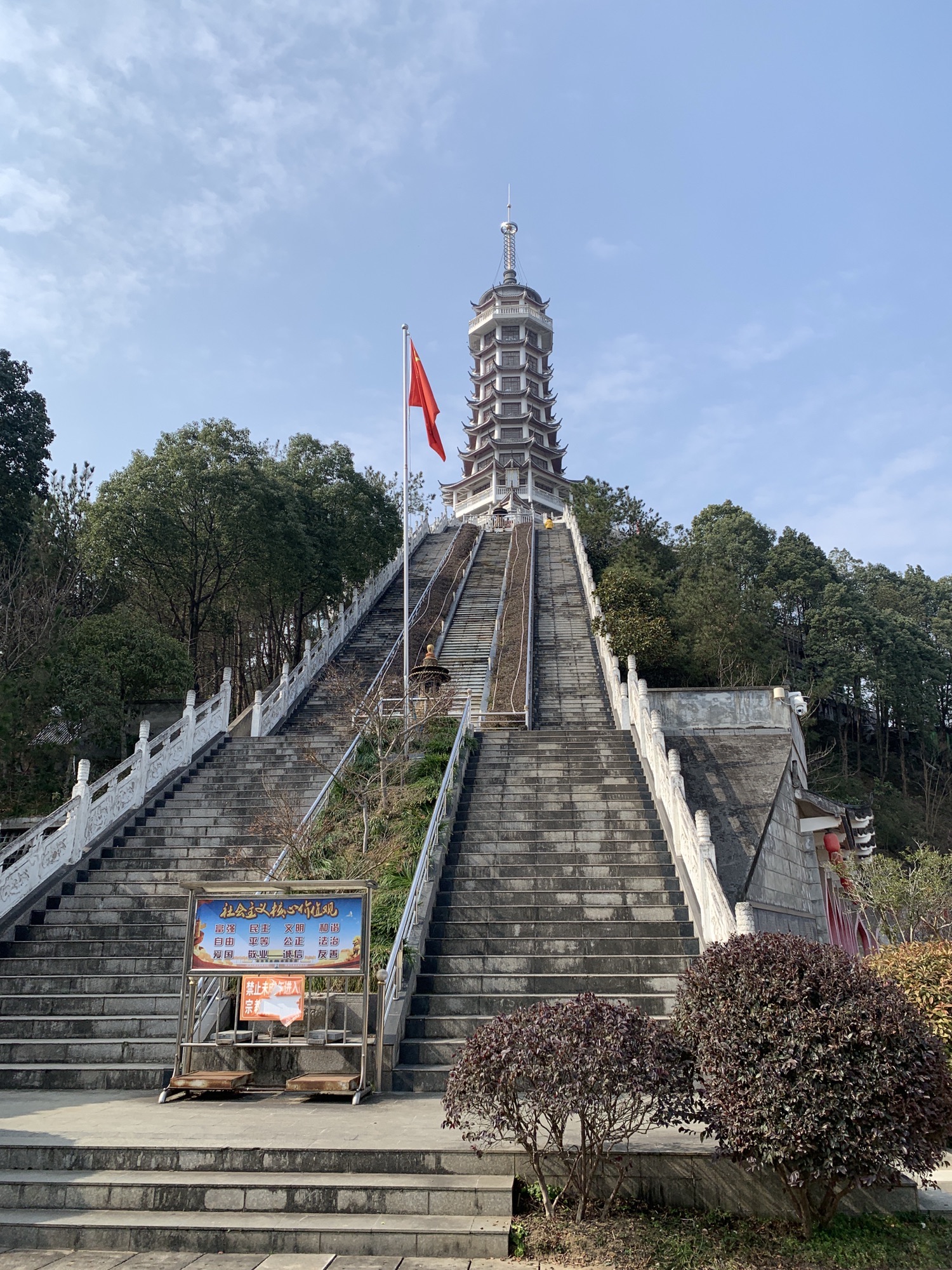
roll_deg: -0.2
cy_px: 635
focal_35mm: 26
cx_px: 476
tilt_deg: +17.7
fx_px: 953
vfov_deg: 67.3
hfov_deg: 53.1
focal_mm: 4.25
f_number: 1.8
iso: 25
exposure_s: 1/2114
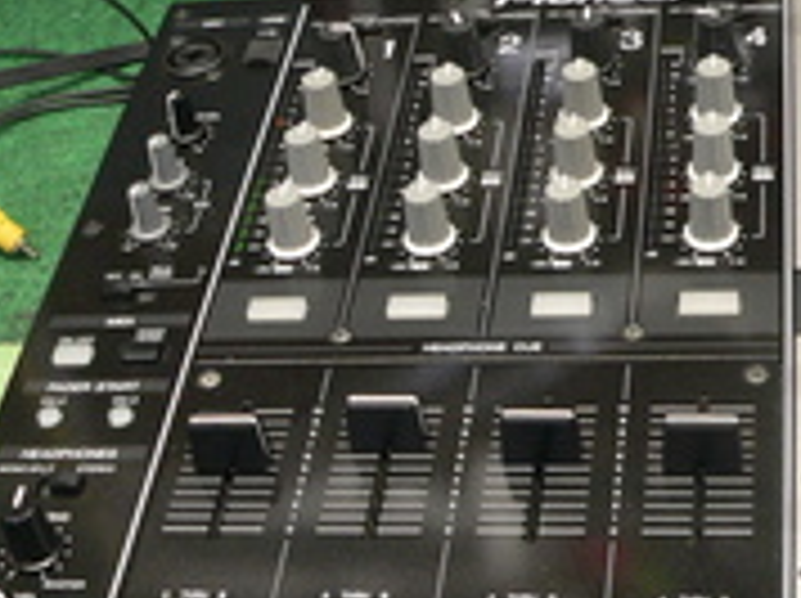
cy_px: 492
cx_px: 508
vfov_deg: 18.9
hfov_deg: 25.3
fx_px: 1779
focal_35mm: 77
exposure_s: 1/13
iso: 200
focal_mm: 6
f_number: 2.8
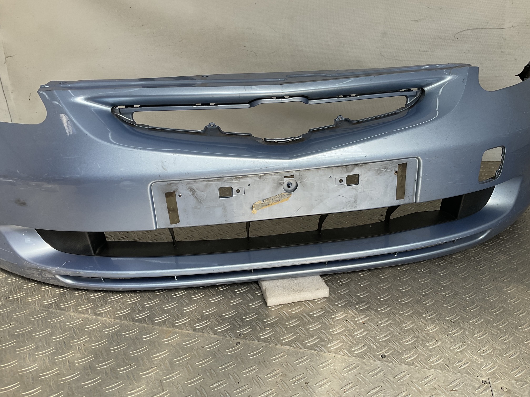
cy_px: 198
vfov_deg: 48.2
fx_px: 444
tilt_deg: -24.6
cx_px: 265
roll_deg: +0.0
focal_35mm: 29
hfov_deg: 61.7
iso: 16
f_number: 1.8
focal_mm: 3
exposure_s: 1/642
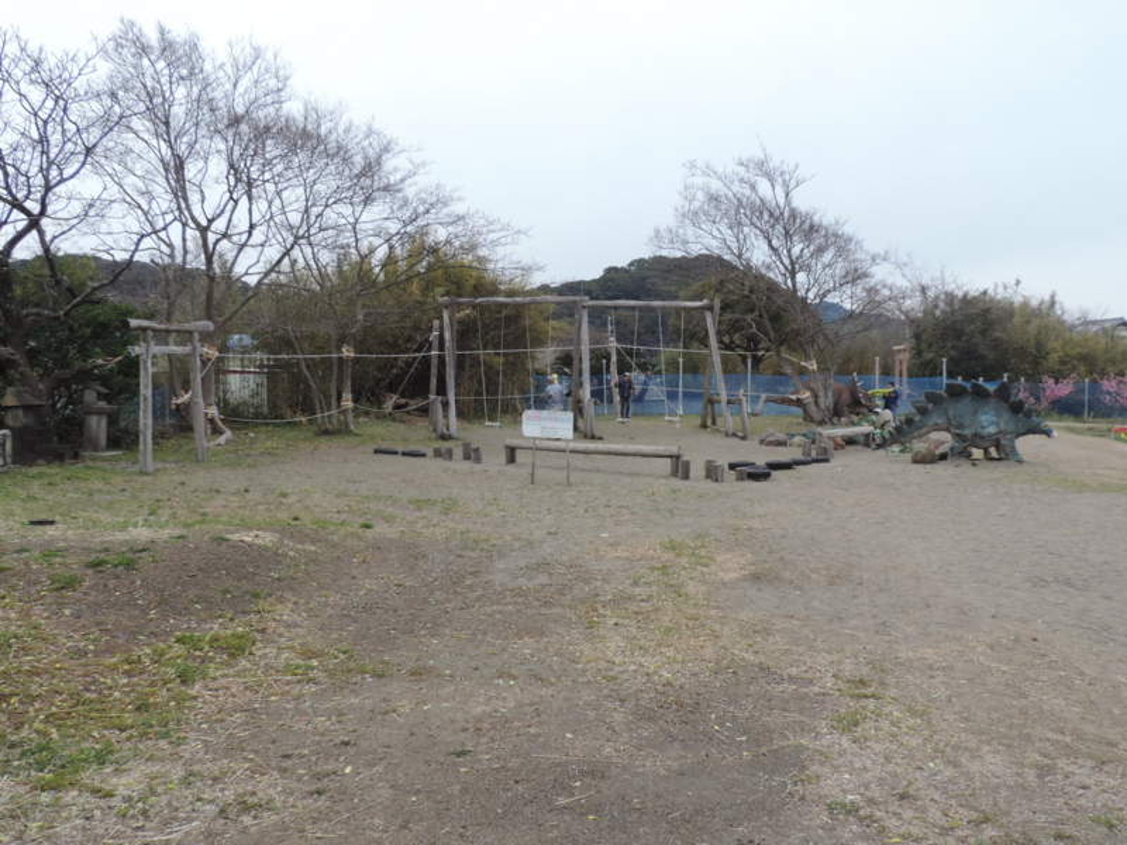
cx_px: 564
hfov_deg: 55.4
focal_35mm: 33
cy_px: 422
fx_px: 1074
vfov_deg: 42.9
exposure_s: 1/320
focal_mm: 5.8
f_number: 3.2
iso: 80
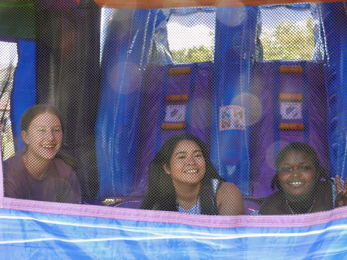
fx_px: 652
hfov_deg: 29.8
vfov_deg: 22.6
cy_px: 130
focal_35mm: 65
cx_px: 174
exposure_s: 1/50
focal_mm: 11.6
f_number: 4.2
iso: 100
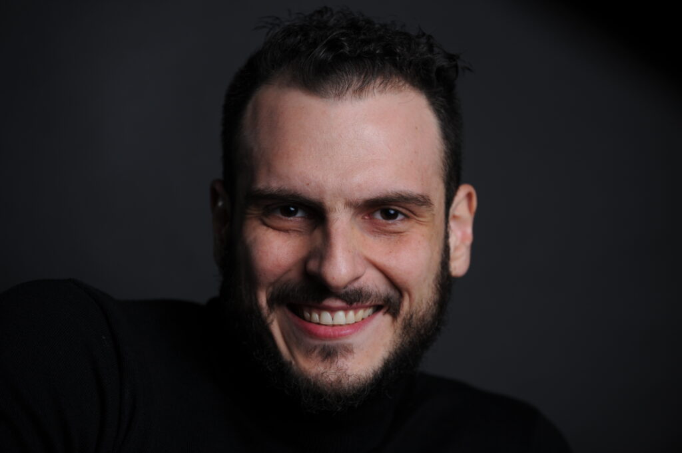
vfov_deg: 9.8
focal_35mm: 140
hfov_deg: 14.7
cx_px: 341
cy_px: 226
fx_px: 2650
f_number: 4.5
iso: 200
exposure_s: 1/125
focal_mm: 140
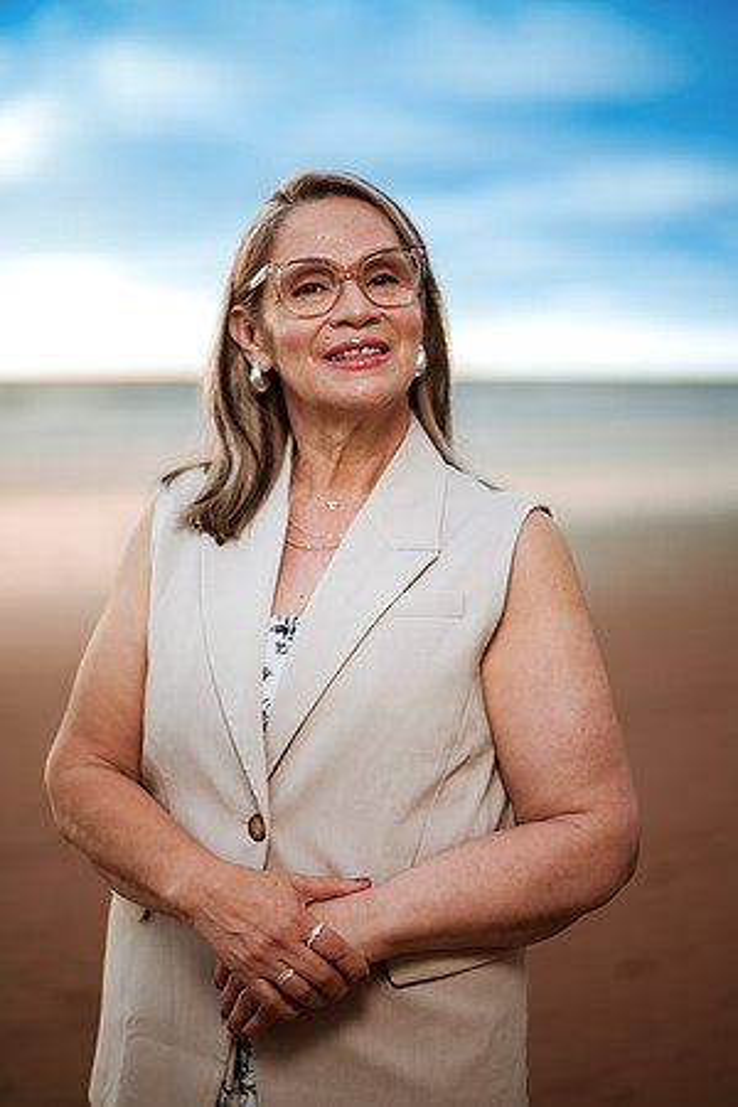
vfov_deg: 34.5
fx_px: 1783
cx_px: 369
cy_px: 554
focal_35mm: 58
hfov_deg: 23.4
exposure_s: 1/1250
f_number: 1.4
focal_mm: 58
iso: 50
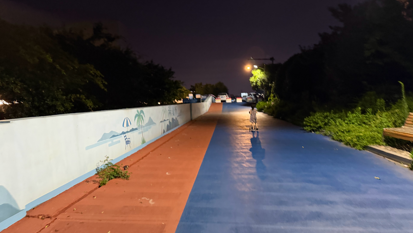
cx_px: 207
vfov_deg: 42.5
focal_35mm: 27
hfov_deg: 69.9
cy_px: 150
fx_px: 296
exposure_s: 1/33
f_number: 1.78
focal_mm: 6.76
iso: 800
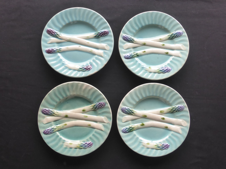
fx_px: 196
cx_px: 113
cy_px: 84
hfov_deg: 60.0
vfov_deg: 46.8
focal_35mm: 30
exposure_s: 1/60
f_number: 3.6
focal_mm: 5.4
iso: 160
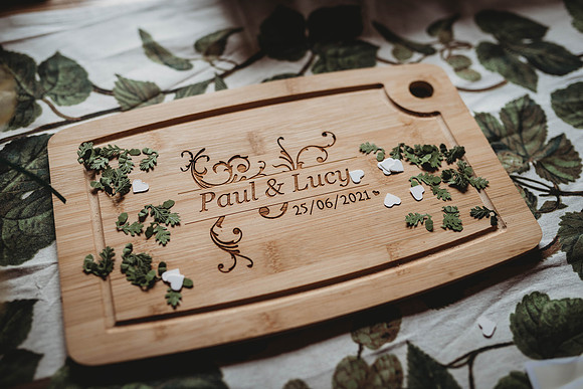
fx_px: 567
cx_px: 292
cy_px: 194
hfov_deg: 54.4
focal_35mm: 35
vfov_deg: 37.9
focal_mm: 35
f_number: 2.2
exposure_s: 1/160
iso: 560
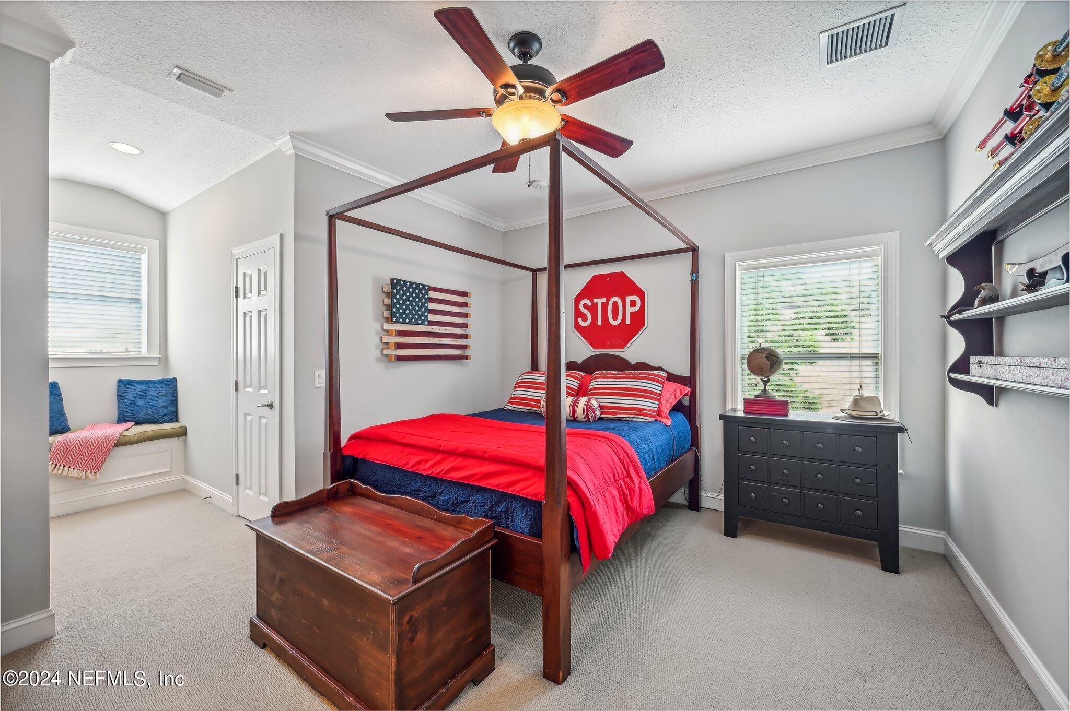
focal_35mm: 14
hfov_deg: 104.3
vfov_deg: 81.1
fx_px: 416
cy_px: 356
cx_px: 535
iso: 400
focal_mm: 14
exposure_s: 1/3.33
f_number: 8
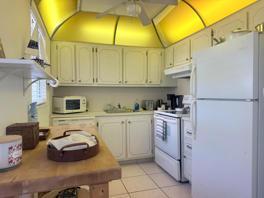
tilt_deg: -1.1
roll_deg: +0.3
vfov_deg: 56.8
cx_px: 132
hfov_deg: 71.6
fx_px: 183
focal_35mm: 24
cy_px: 99
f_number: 1.78
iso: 64
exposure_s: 1/120
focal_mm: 6.76
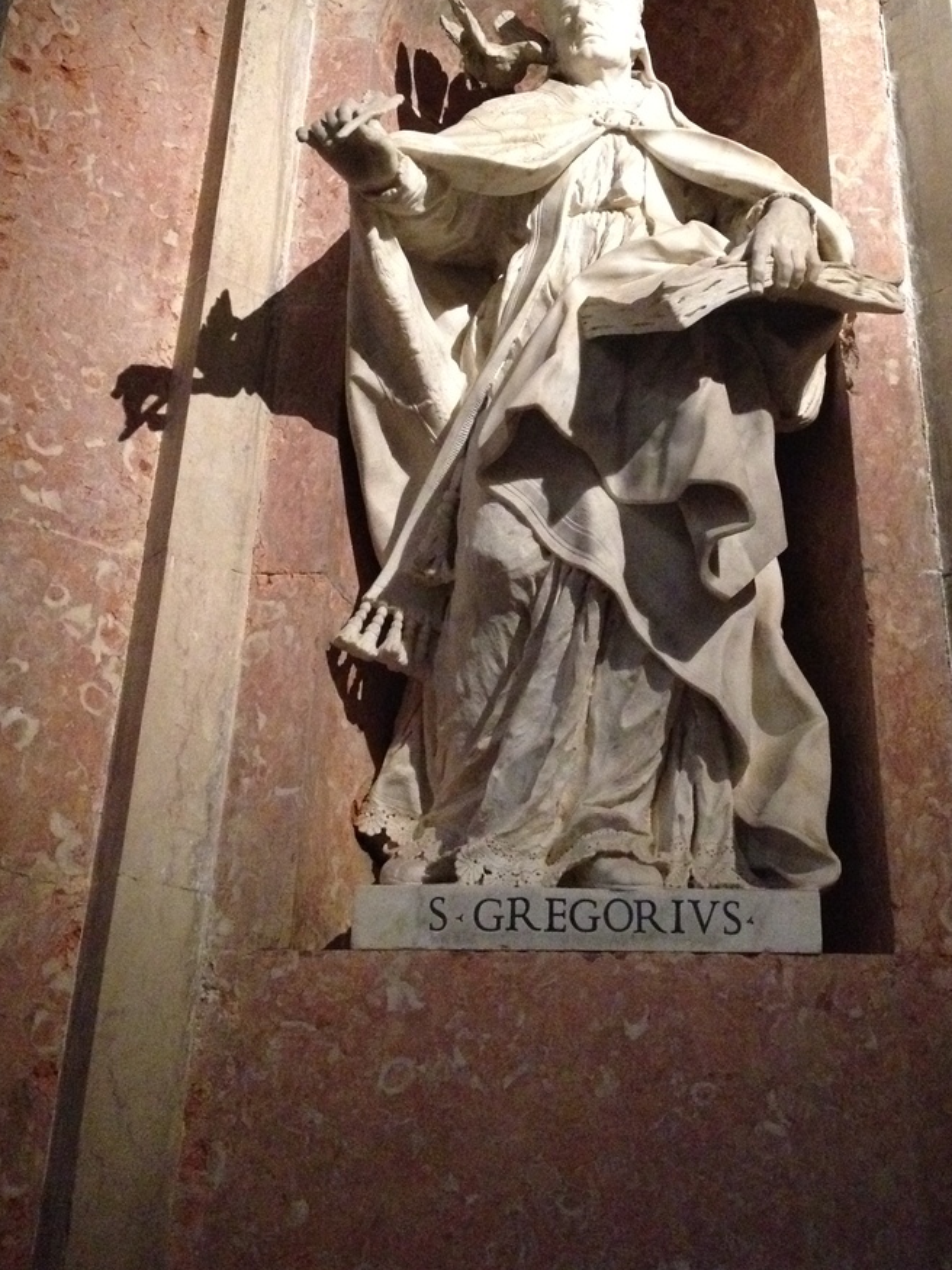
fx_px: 1761
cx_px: 559
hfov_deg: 30.2
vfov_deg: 39.2
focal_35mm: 48
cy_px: 435
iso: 800
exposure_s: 1/15
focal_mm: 4.28
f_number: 2.4
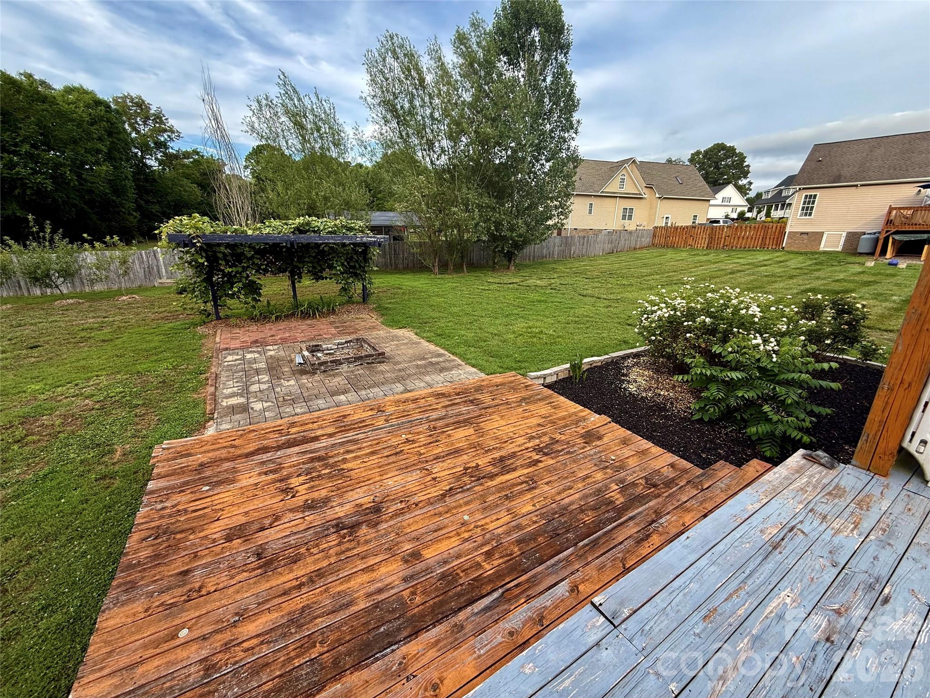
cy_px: 349
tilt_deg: -16.3
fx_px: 376
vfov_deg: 85.7
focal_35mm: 14
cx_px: 465
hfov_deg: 102.1
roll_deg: -0.6
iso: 50
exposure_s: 1/207
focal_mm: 2.22
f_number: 2.2
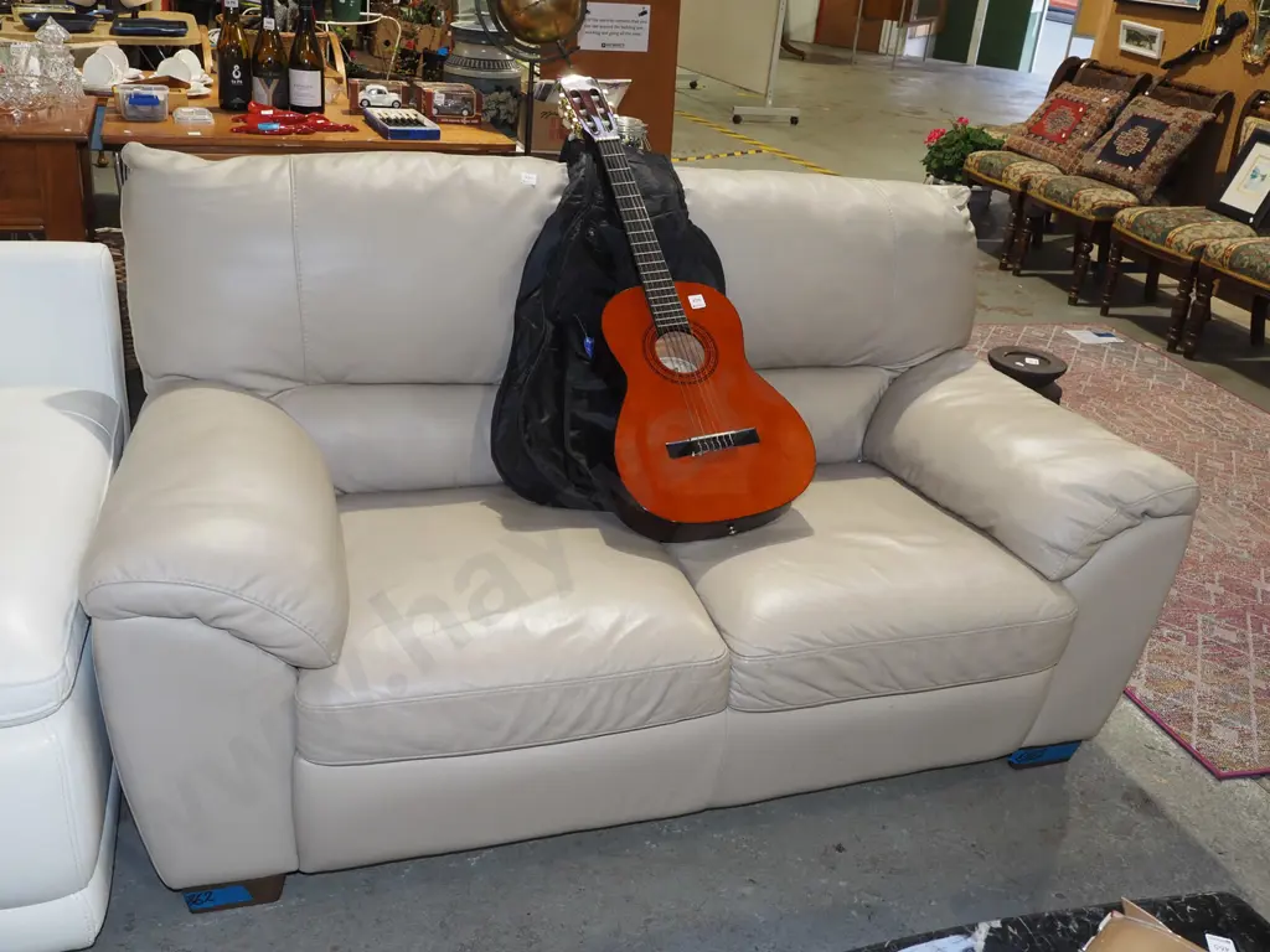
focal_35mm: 32
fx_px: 1174
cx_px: 635
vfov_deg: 44.2
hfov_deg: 56.8
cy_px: 476
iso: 1000
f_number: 5.6
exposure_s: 1/60
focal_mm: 16
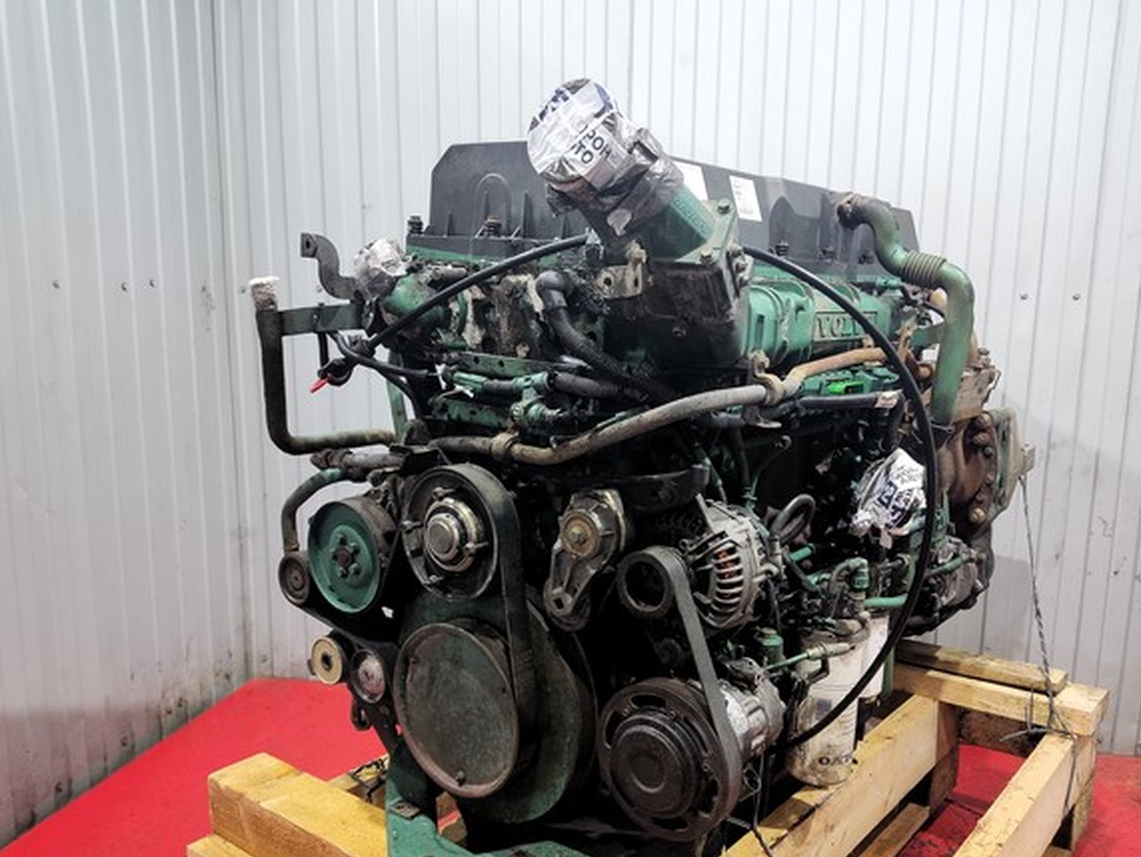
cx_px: 605
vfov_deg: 49.7
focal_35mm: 28
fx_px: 924
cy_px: 469
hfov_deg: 63.4
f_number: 1.79
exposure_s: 1/33
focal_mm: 4.71
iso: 181
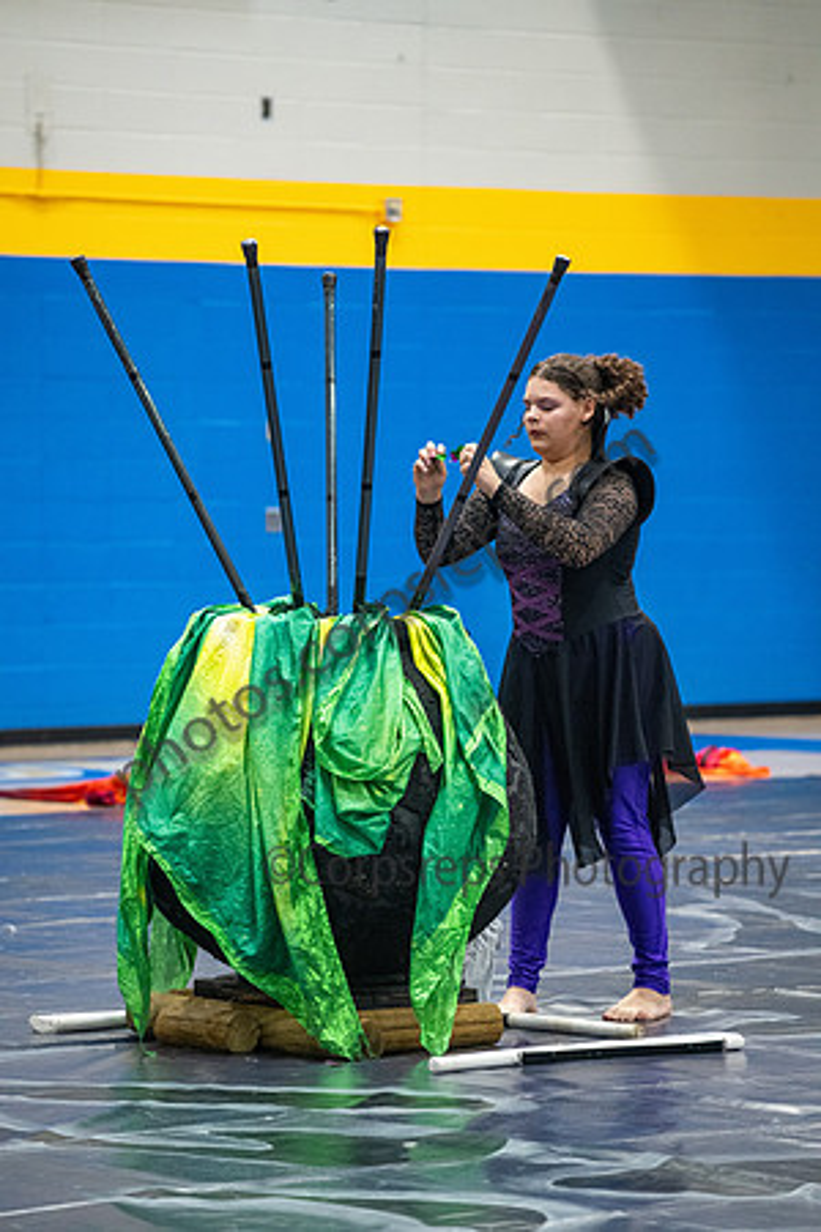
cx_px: 410
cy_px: 616
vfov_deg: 12.8
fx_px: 5473
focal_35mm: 160
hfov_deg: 8.6
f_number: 4
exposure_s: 1/500
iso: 5000
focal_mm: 160
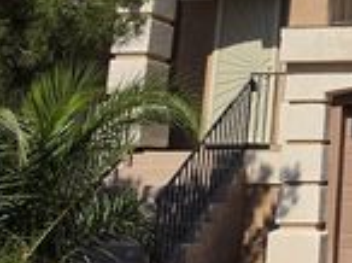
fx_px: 802
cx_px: 506
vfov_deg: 17.9
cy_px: -35
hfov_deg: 21.4
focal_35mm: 79
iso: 40
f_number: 1.4
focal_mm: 6.5
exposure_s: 1/7939
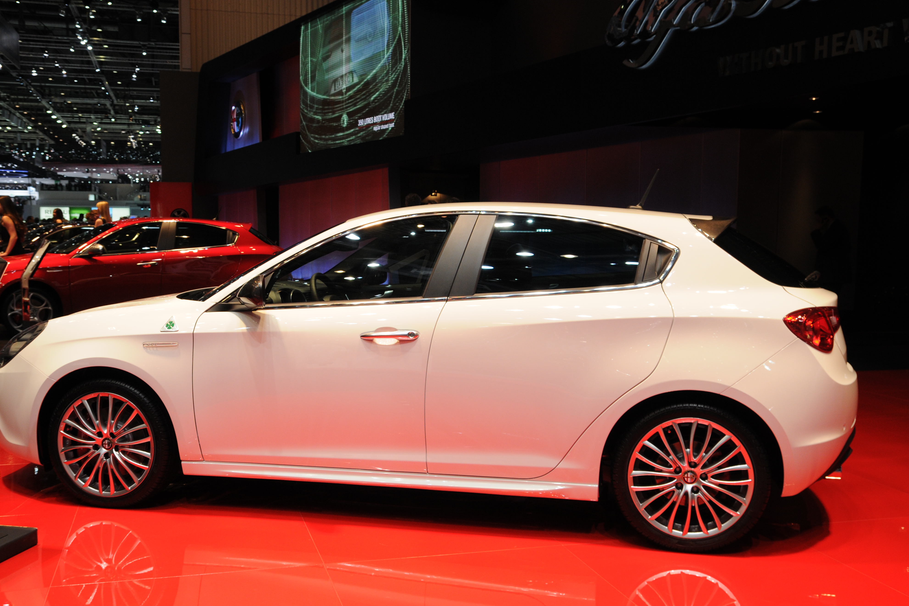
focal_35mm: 39
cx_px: 419
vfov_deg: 34.2
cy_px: 316
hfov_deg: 49.5
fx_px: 985
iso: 400
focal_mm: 24
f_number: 6.7
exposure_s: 1/180
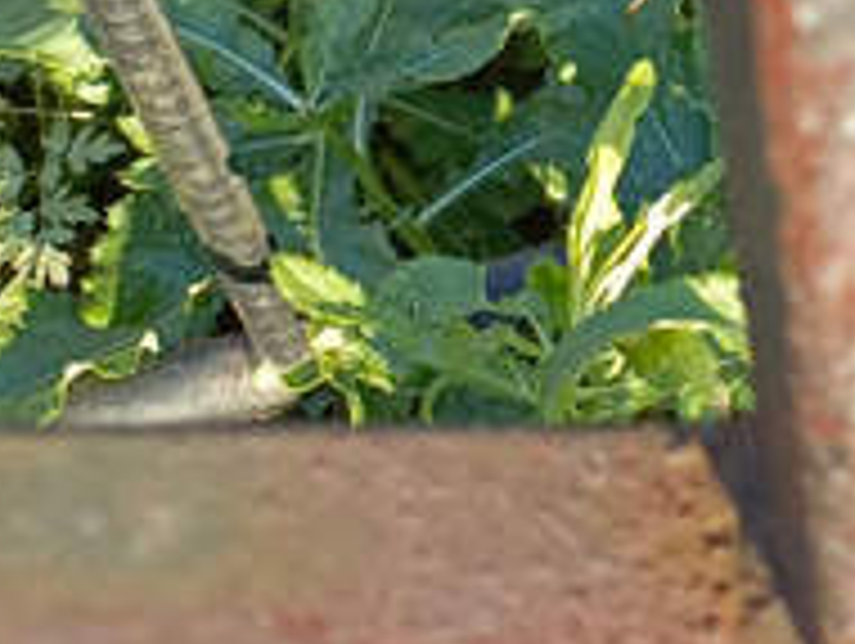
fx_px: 2597
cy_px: -617
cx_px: 1620
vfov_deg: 12.5
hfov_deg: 15.5
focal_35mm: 105
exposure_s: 1/188
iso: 106
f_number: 1.69
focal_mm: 4.76
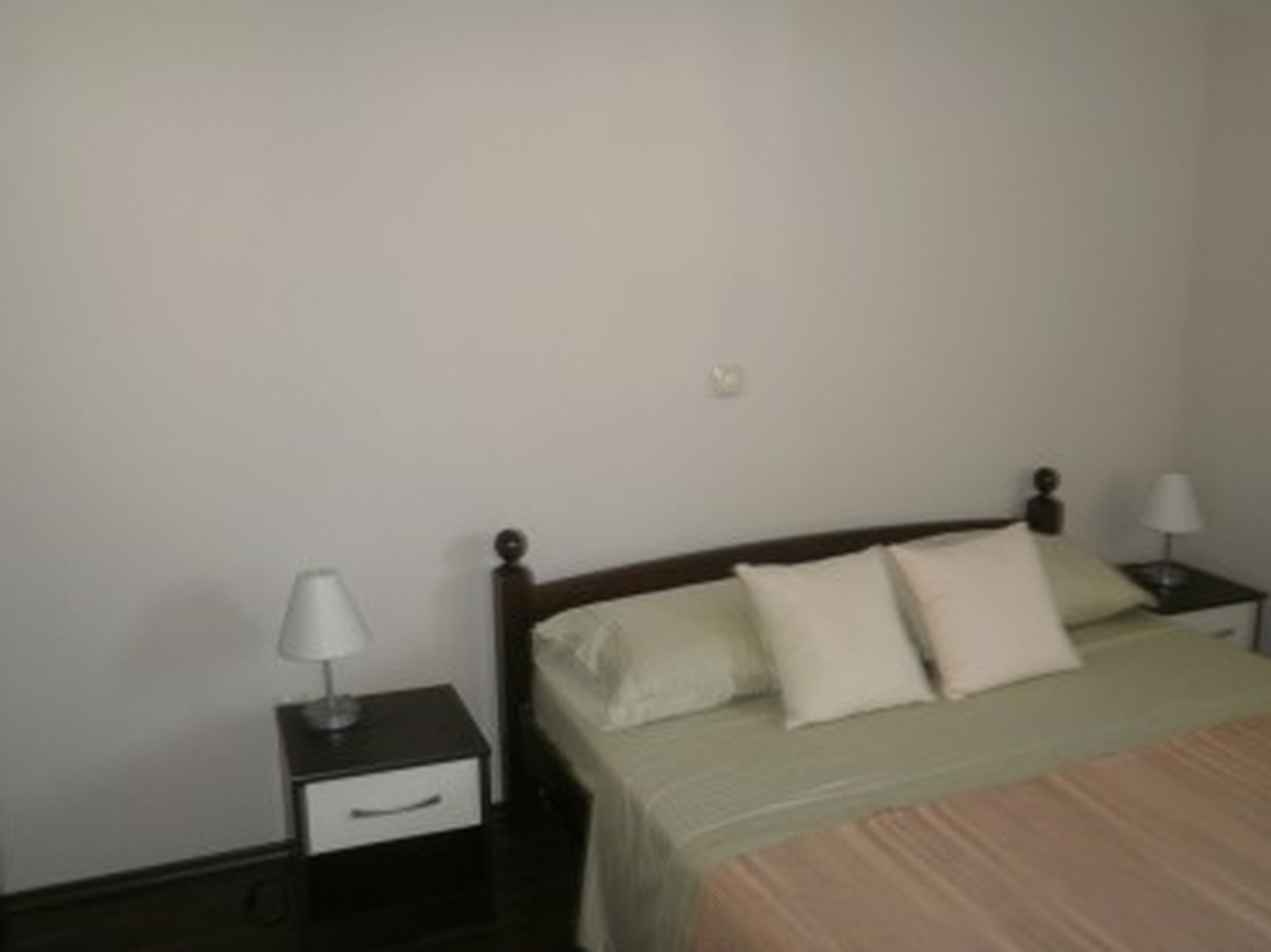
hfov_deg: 60.0
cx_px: 641
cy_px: 447
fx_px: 1101
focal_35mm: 30
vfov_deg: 46.7
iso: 125
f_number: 2.6
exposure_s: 1/25
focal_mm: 4.65
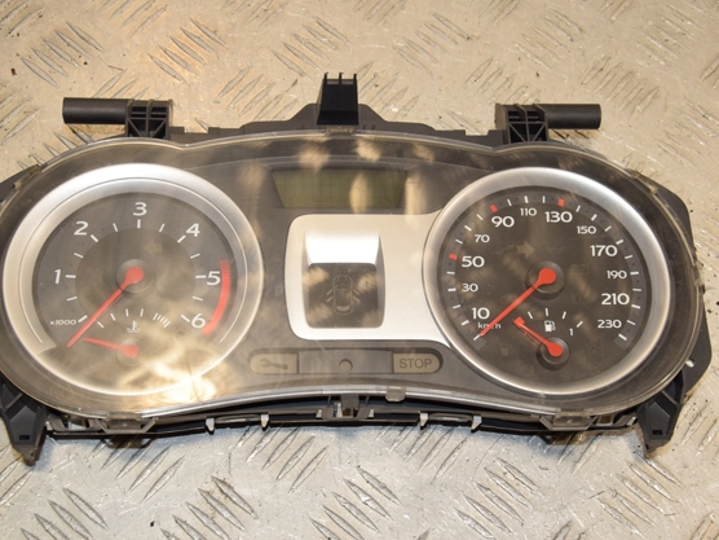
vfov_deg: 23.3
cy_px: 267
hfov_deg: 30.7
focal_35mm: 63
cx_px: 347
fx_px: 1309
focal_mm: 38
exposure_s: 1/200
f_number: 10
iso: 800
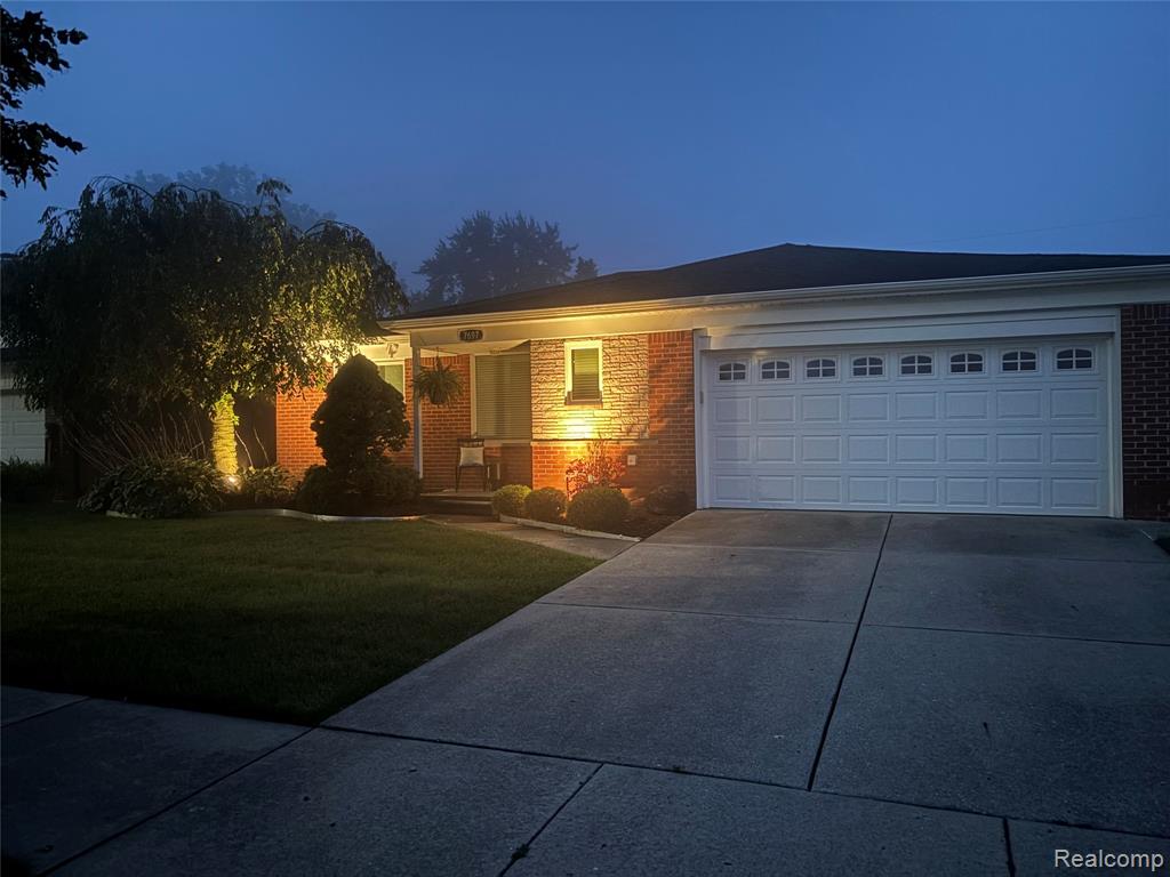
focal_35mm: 26
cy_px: 438
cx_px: 585
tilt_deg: +0.7
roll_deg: -0.1
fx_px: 879
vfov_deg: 53.1
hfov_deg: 67.3
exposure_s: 1/9
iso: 800
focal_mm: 5.96
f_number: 1.6
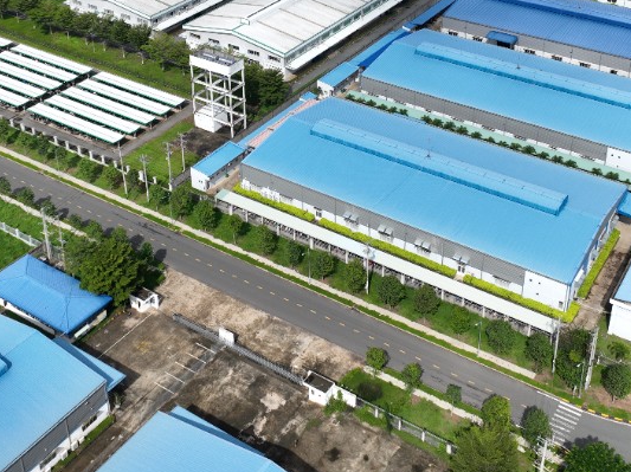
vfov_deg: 30.9
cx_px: 313
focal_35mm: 45
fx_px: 820
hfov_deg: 42.1
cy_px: 60
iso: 100
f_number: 2.8
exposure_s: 1/2500
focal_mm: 12.29
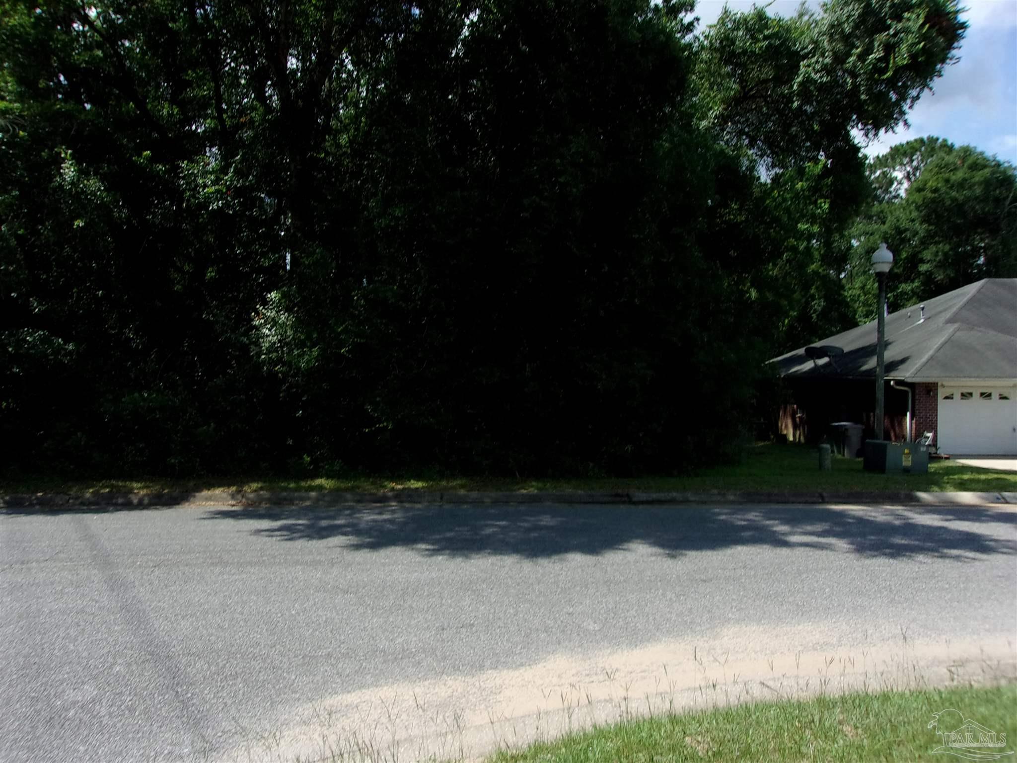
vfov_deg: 51.4
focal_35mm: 27
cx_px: 508
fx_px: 793
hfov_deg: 65.3
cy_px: 382
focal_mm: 4.9
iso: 100
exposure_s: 1/110
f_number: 10.4
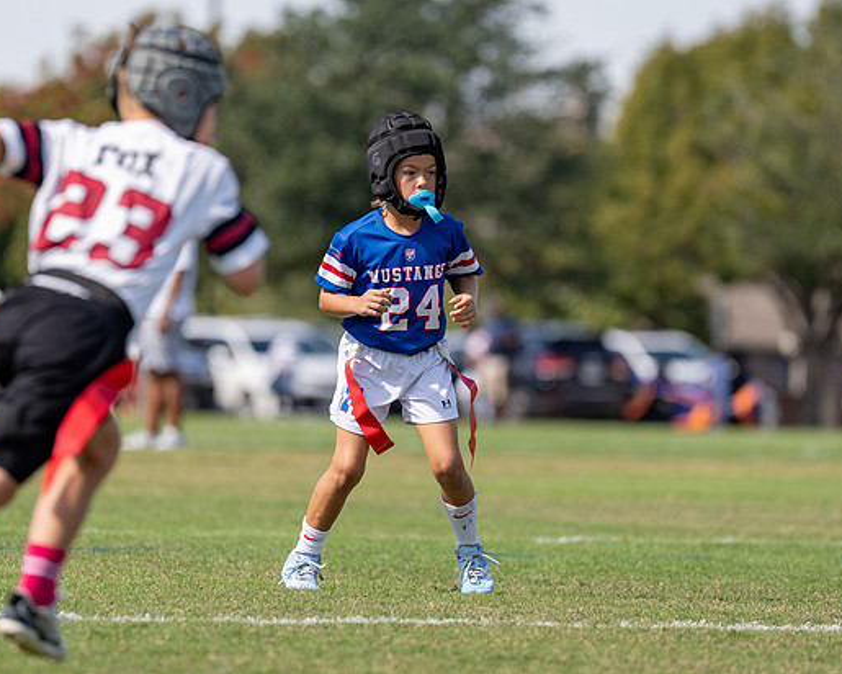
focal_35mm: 418
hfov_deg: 4.6
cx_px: 374
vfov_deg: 3.7
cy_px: 293
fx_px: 10417
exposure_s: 1/1000
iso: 100
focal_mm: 200
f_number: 2.8
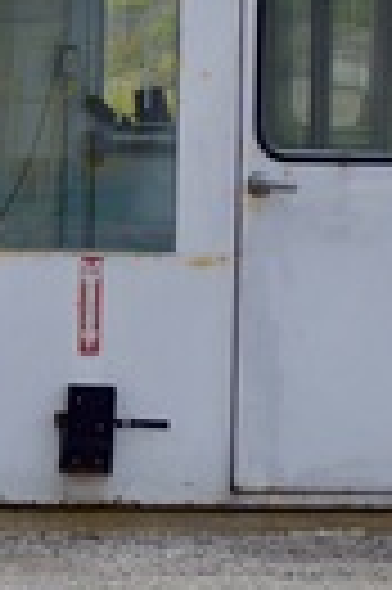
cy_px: 212
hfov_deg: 4.5
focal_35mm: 302
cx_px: 140
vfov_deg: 6.8
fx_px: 4943
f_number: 4
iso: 200
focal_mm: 55
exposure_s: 1/2000
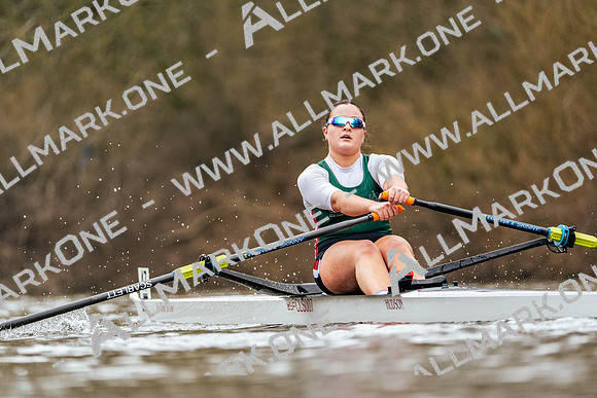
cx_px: 298
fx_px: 8592
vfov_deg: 2.7
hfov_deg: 4.0
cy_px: 199
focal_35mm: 518
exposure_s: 1/2000
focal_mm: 518
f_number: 6.3
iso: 2000
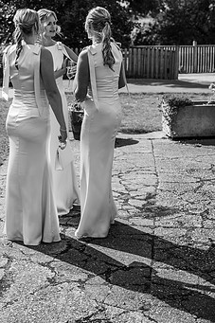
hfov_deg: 20.5
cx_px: 80
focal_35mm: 66
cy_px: 122
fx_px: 592
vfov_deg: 30.4
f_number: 3.5
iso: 100
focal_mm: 50
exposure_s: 1/2000
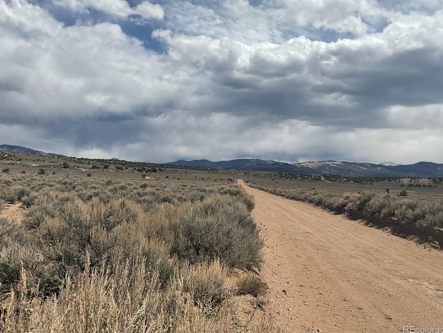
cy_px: 147
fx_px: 422
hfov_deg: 55.3
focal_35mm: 33
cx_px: 202
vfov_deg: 42.9
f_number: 1.8
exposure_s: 1/4405
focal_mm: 3
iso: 16
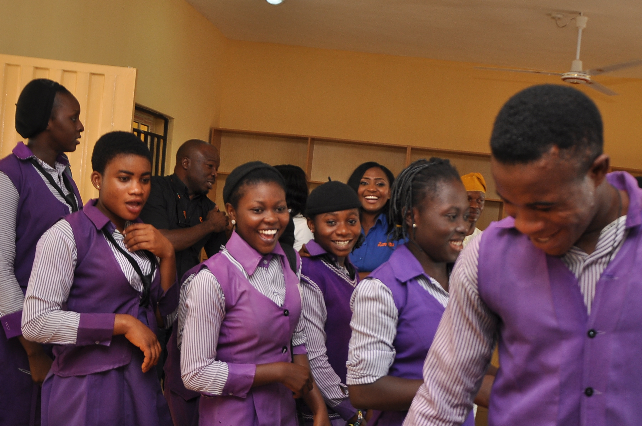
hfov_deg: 47.4
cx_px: 356
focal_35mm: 41
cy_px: 289
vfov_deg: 32.2
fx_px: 730
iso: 250
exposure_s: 1/125
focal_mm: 18
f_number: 4.8
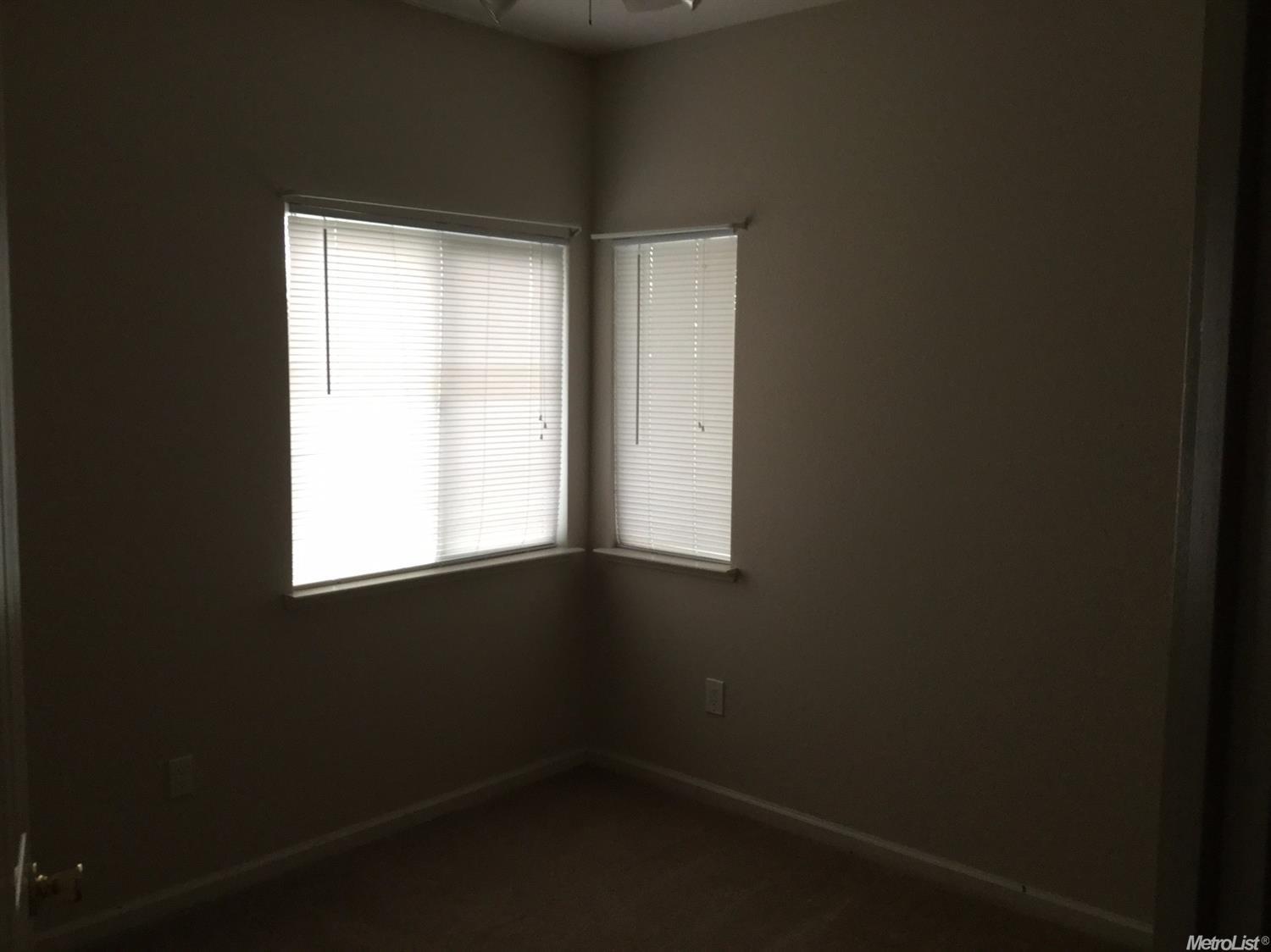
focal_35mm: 31
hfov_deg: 58.4
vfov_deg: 45.4
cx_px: 636
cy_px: 476
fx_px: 1138
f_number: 2.4
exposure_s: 1/30
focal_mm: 3.3
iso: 80
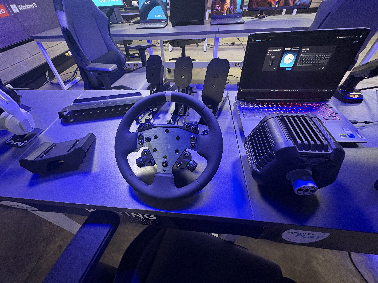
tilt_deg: -44.6
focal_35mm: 15
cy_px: 138
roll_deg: +6.6
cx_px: 176
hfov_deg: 98.0
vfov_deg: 81.7
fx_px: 164
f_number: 2.2
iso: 640
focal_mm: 2.2
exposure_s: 1/40
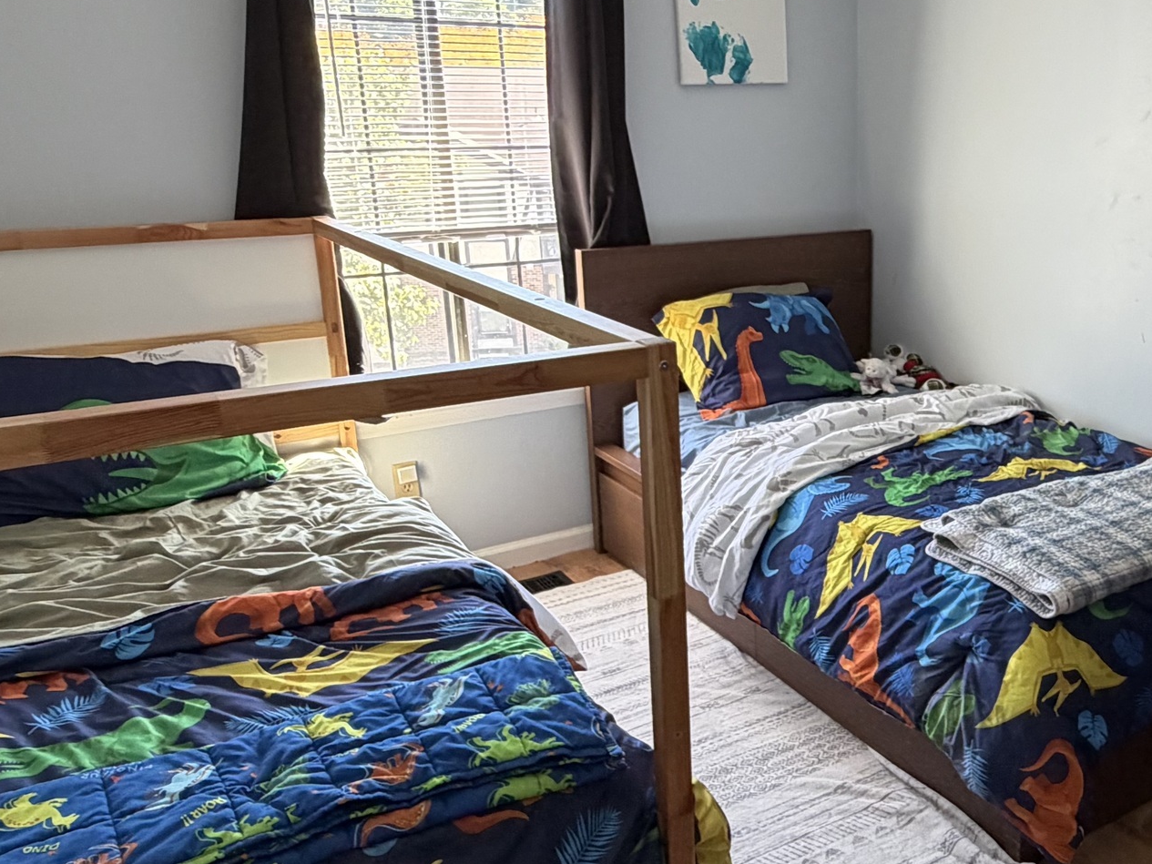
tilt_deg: -17.8
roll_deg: +0.4
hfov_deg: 51.8
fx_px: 1132
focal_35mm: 34
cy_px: 438
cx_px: 856
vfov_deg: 41.8
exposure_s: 1/60
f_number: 2.2
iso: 200
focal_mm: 2.22
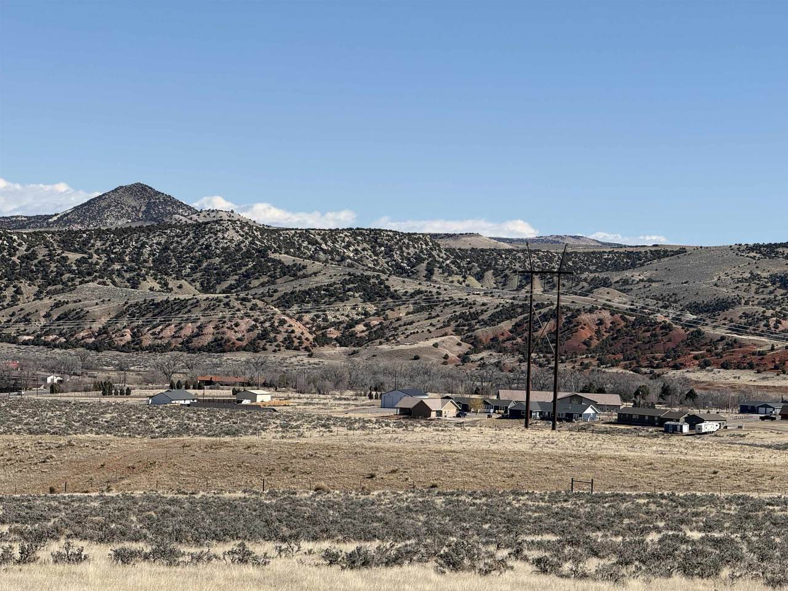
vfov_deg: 12.3
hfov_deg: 16.4
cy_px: 296
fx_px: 2732
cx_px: 394
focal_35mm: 120
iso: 50
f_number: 2.8
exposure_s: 1/2358
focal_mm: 15.66
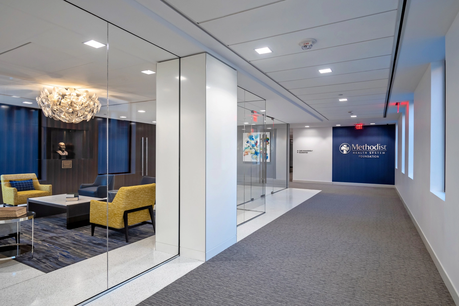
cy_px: 153
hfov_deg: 81.2
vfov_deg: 59.5
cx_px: 230
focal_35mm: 21
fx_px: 268
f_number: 9
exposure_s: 1/40
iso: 400
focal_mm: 14
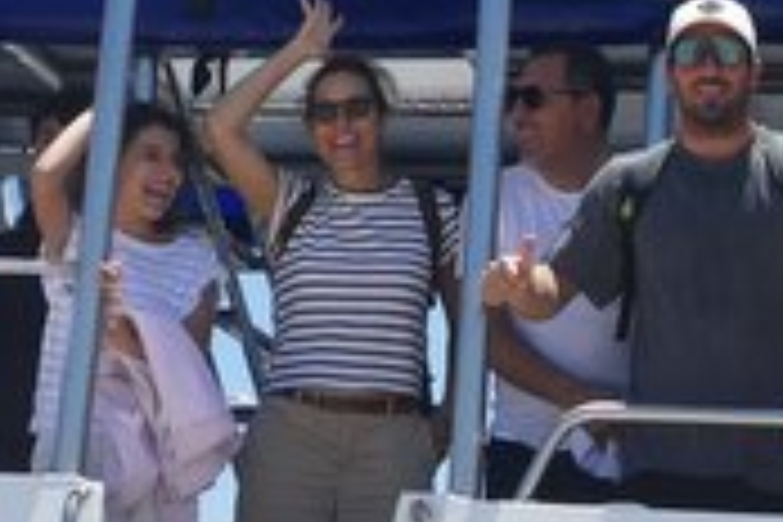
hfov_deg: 17.8
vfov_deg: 11.5
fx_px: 2479
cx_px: 644
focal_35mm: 114
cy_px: -292
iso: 125
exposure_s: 1/2000
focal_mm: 11.86
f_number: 3
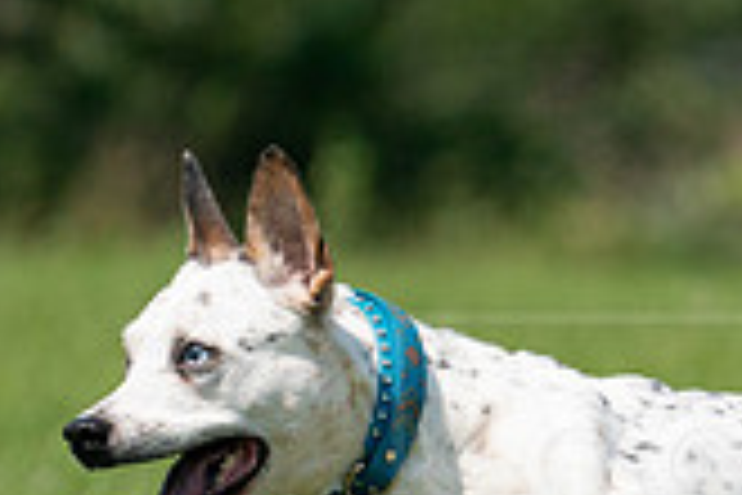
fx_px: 20094
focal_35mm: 975
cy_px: 538
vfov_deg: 1.4
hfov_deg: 2.1
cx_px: 823
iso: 500
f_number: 5.6
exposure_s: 1/4000
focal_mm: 277
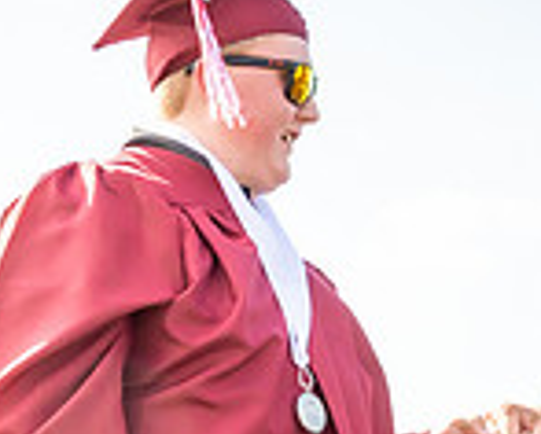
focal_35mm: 110
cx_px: 9
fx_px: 1764
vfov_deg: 13.3
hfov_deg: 17.1
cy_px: 644
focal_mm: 17
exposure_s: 1/500
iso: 200
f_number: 7.1
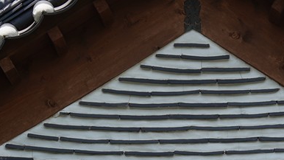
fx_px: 1431
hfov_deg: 11.3
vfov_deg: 6.2
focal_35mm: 190
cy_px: 349
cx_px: 252
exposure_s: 1/100
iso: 100
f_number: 10
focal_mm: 35
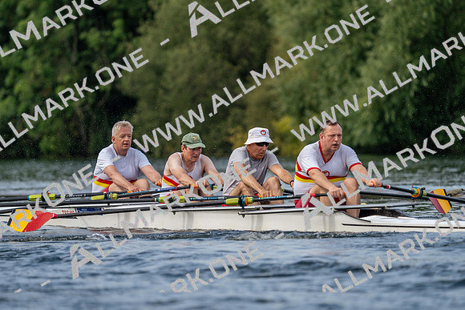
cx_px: 232
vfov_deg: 3.4
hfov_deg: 5.1
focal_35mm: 407
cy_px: 155
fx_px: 5258
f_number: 6.3
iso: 400
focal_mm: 407
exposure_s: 1/1600
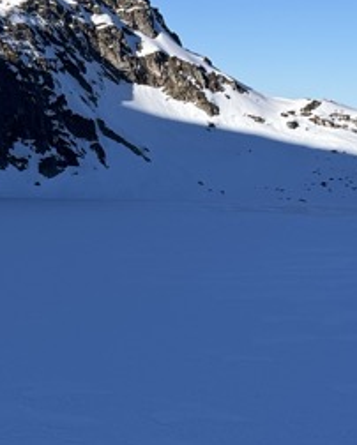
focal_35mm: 103
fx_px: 1359
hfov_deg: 15.0
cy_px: 254
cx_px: 170
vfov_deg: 18.6
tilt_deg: -6.9
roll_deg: -2.9
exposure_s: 1/3876
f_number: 1.6
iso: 50
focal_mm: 5.1
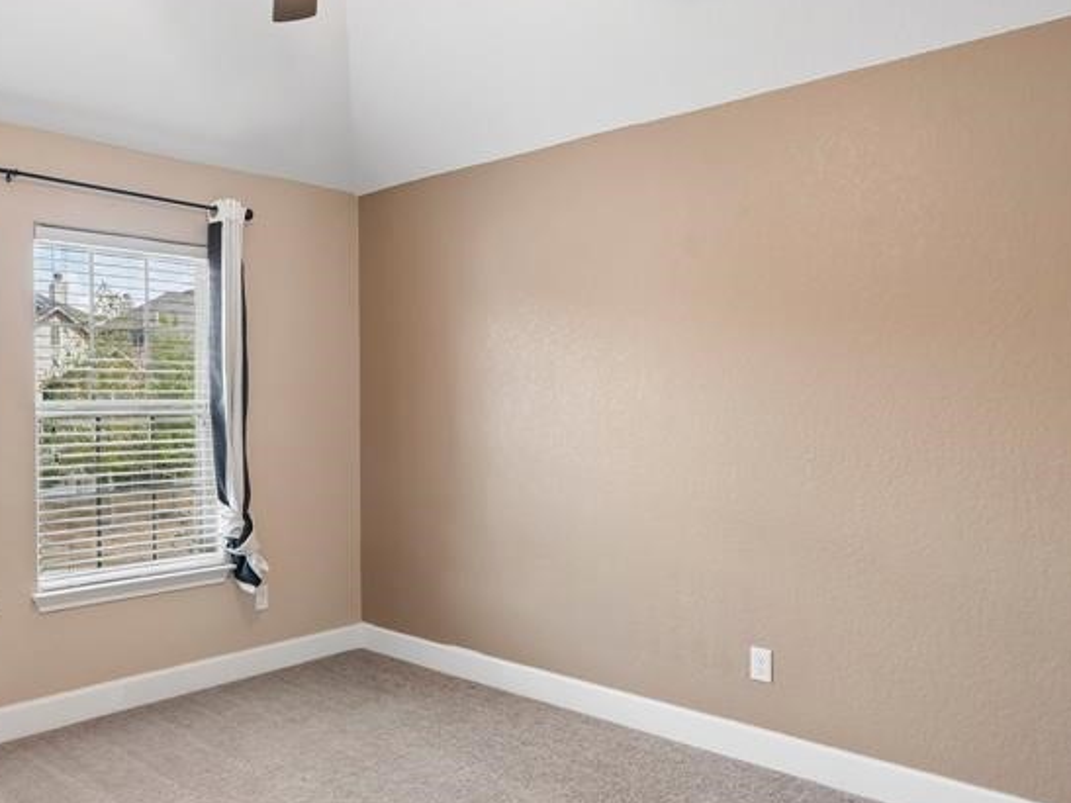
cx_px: 378
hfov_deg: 64.0
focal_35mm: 27
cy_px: 394
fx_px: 835
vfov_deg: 51.3
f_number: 8
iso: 500
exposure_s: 1/25
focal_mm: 15
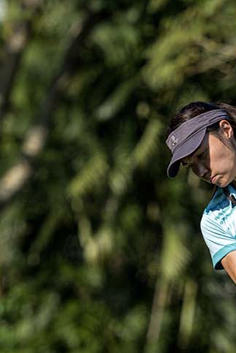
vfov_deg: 4.5
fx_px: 4543
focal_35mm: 462
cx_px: 175
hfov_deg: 3.0
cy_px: 344
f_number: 3.2
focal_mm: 155
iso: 400
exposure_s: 1/6400
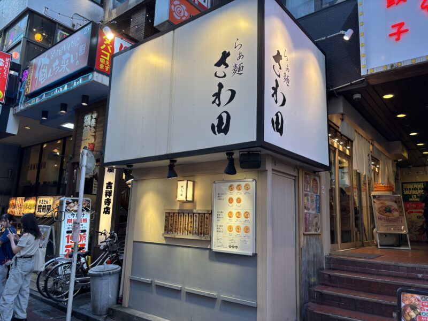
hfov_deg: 67.3
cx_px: 214
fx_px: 321
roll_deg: -1.7
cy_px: 160
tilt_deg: +9.9
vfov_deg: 53.1
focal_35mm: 26
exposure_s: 1/100
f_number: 1.6
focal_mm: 5.96
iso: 50
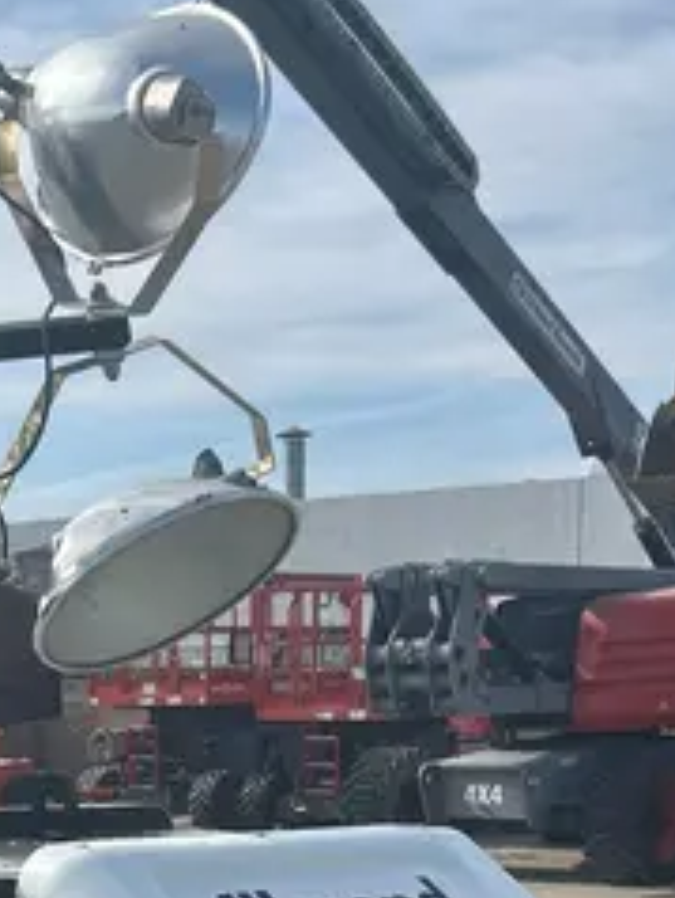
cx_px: 34
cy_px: 990
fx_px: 2076
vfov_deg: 22.9
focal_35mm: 80
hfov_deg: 18.1
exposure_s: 1/4831
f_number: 1.5
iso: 50
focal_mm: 5.7
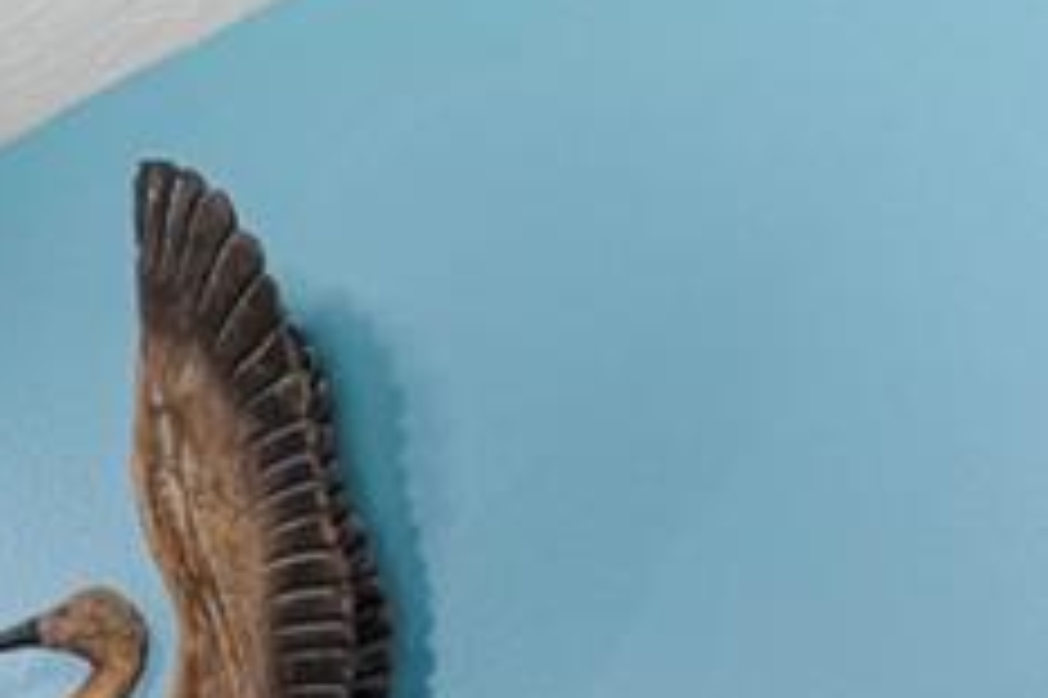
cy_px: 1990
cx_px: -1709
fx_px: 3200
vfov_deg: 9.9
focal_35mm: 110
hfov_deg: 12.6
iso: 500
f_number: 8
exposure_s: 1.6
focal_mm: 16
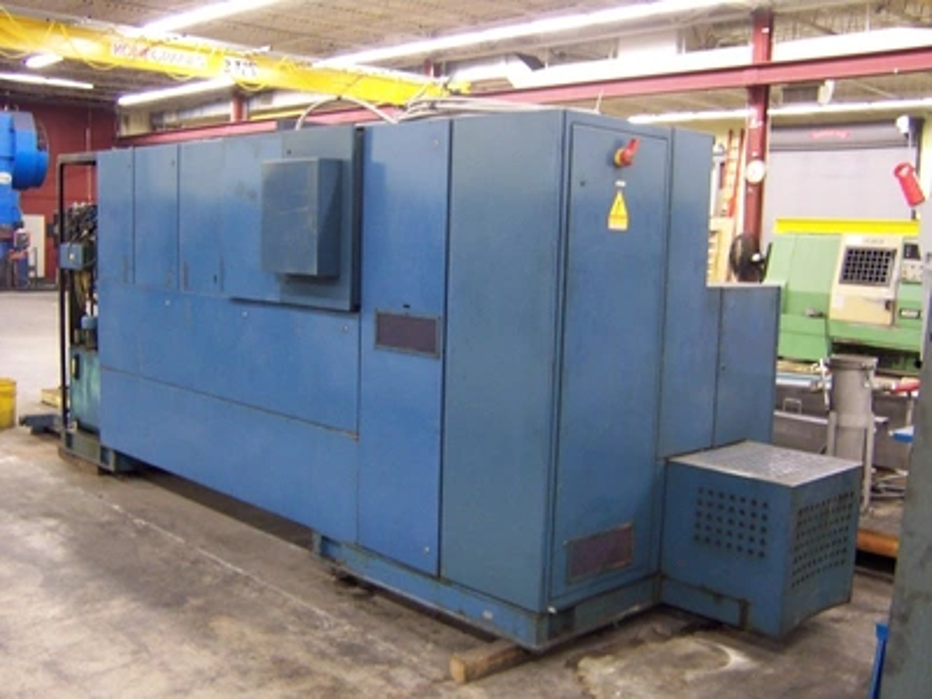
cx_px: 466
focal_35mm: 36
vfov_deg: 39.7
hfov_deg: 51.4
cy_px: 350
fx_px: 969
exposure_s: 1/8
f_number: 2.8
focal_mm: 5.6
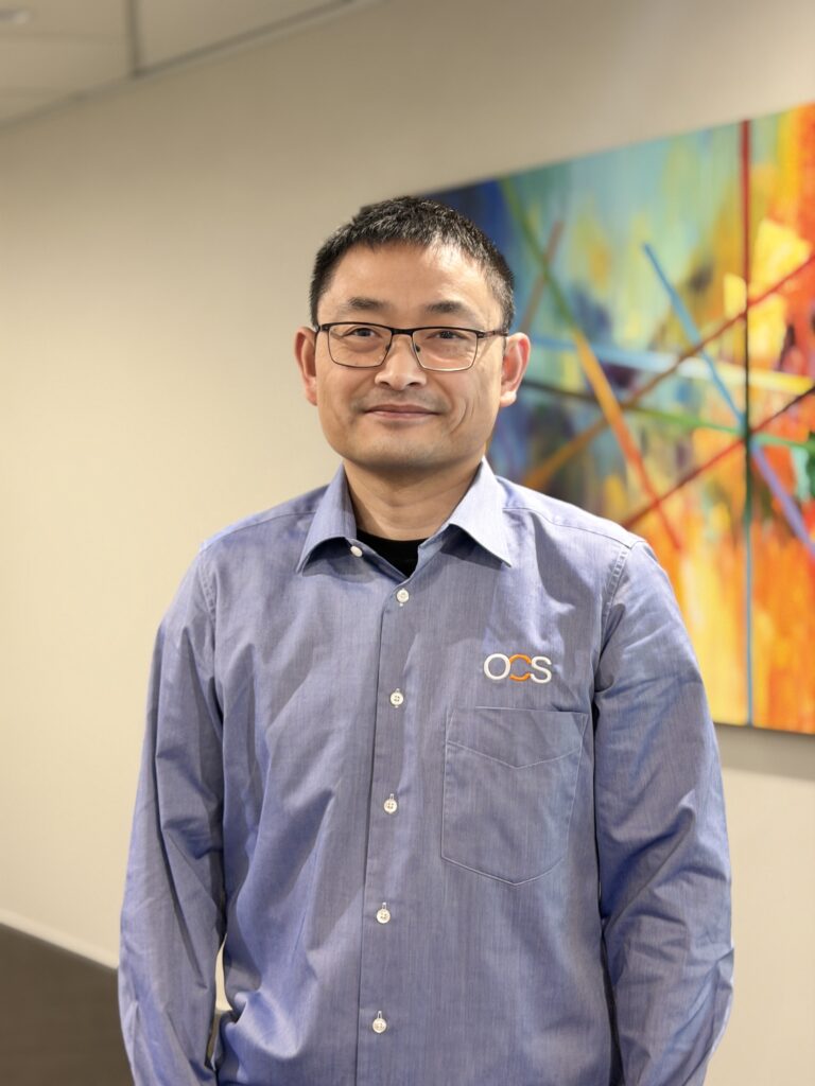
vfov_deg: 39.7
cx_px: 408
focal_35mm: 48
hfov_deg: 30.3
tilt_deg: -2.1
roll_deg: +0.1
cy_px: 543
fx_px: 1507
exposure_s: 1/25
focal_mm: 6.76
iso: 400
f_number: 1.78
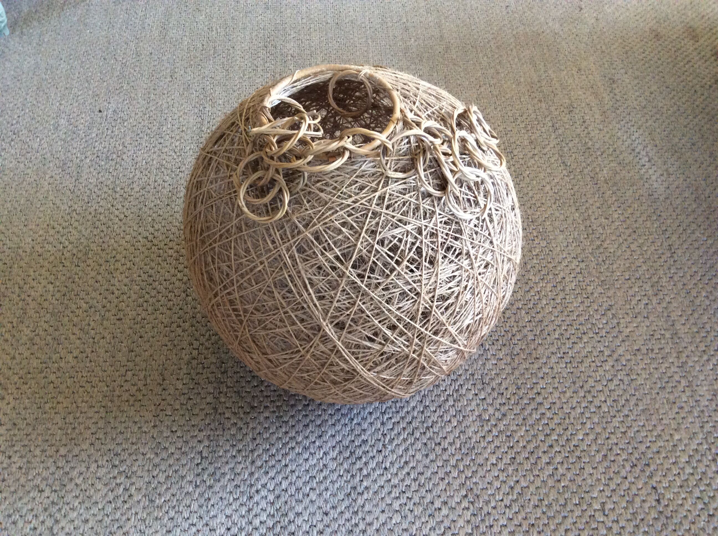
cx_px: 359
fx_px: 663
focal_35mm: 32
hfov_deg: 56.9
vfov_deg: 44.1
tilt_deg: -56.0
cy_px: 268
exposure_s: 1/25
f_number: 2.4
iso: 160
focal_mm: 3.3
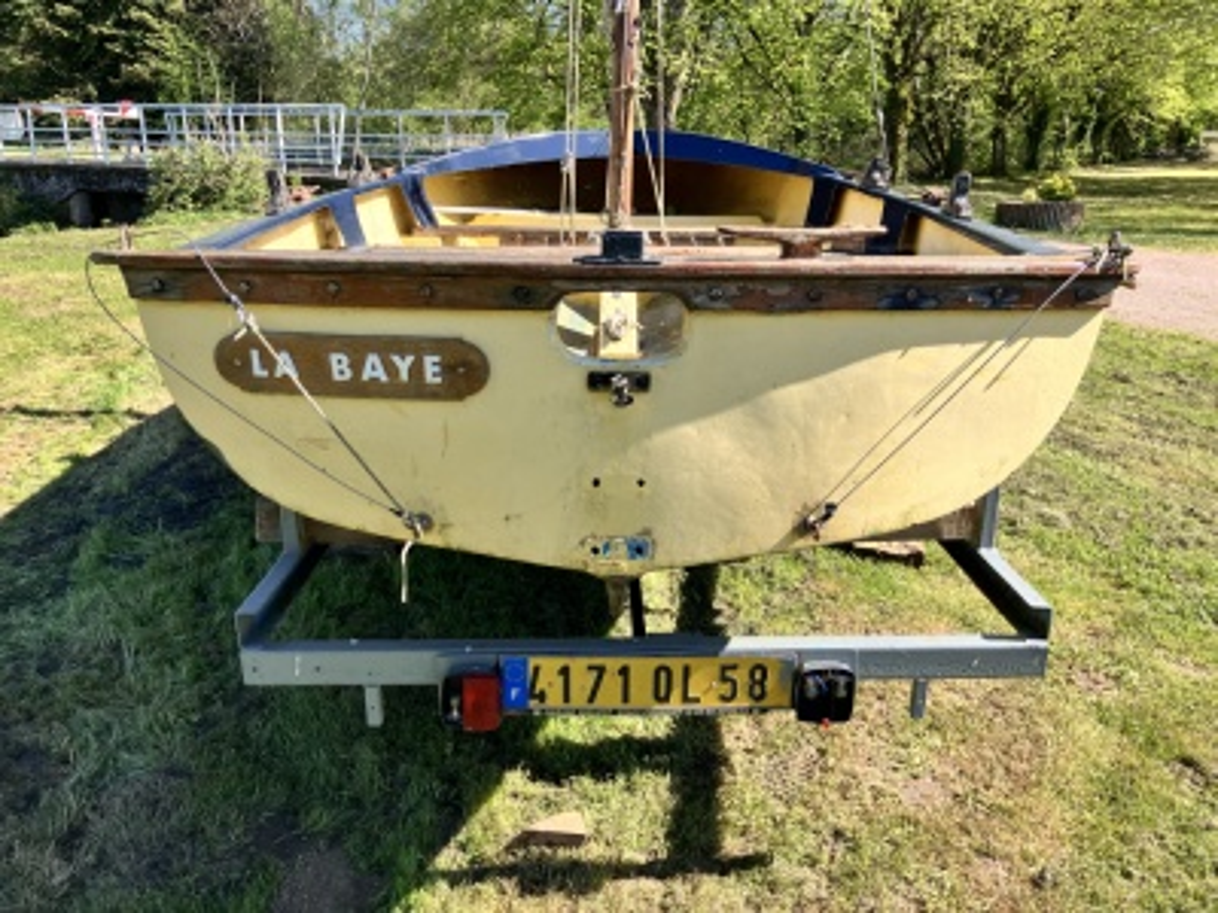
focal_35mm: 28
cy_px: 456
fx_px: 985
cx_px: 609
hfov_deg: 63.4
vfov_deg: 49.7
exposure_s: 1/631
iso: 32
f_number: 1.8
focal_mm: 3.99
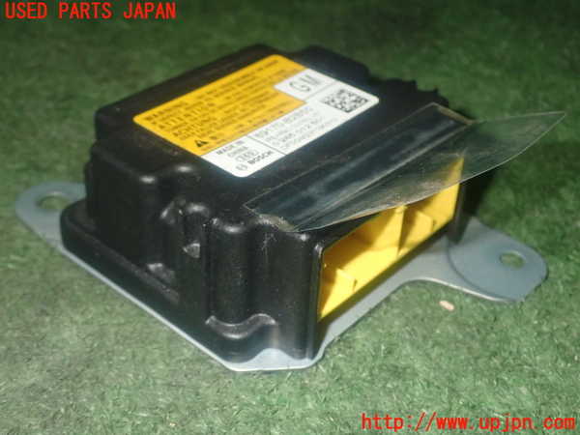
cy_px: 218
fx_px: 838
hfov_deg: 38.2
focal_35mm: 50
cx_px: 290
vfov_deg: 29.1
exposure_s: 1/50
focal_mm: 9.01
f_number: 9
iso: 800
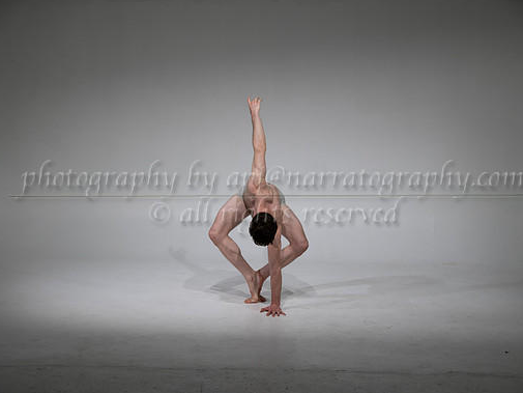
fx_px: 801
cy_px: 194
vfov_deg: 27.5
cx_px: 262
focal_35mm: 53
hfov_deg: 36.2
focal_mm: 48
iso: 400
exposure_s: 1/250
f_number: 4
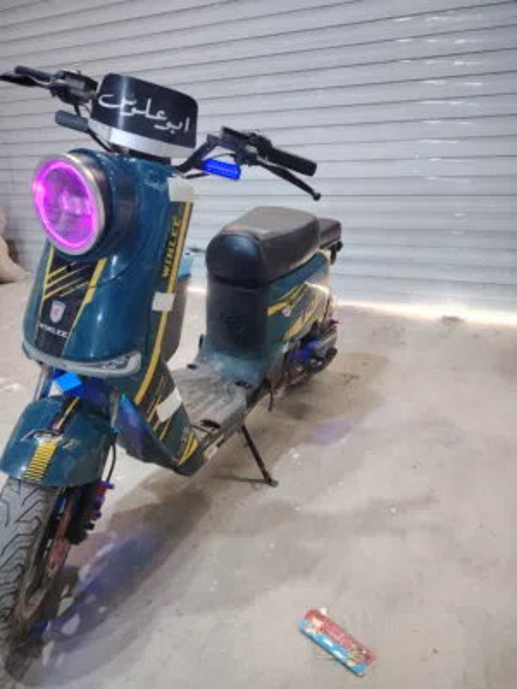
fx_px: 478
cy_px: 344
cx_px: 258
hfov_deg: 56.8
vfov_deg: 71.6
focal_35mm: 24
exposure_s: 1/33.3
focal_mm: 5.25
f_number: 1.75
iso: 1113
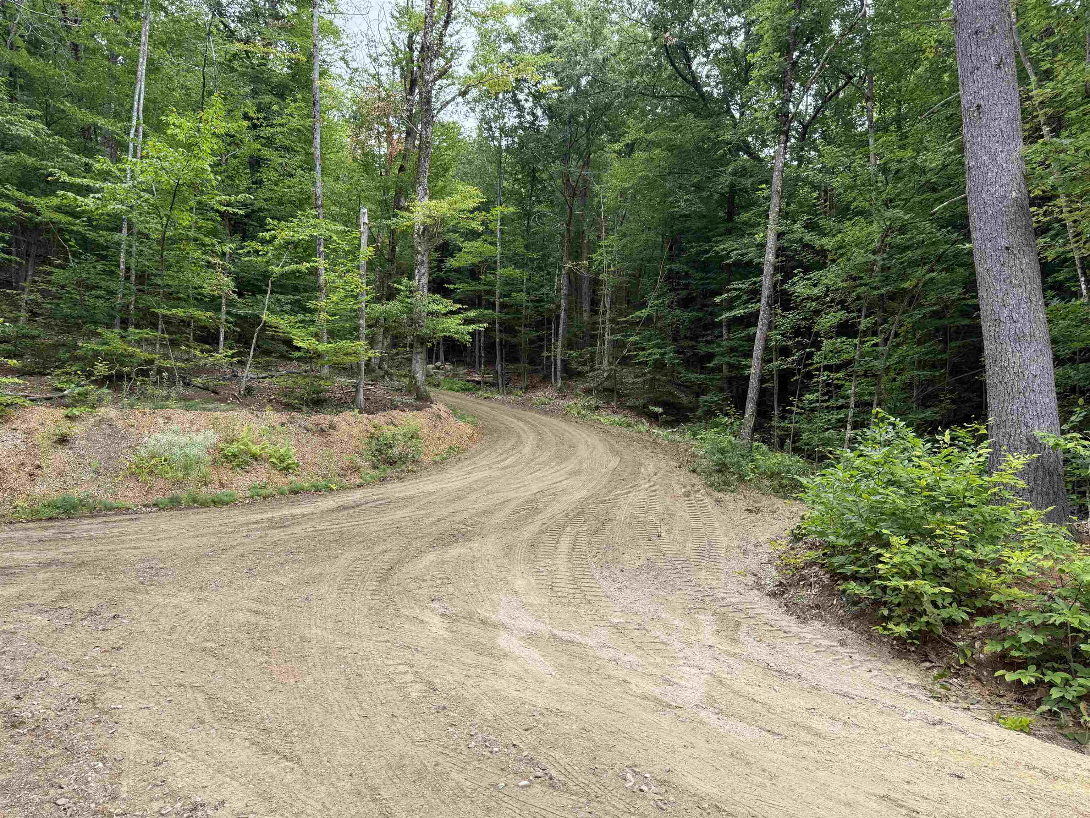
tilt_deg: +5.1
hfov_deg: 71.6
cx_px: 545
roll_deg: -0.1
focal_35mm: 24
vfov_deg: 56.8
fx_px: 756
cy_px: 409
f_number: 1.78
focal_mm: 6.76
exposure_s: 1/765
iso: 80
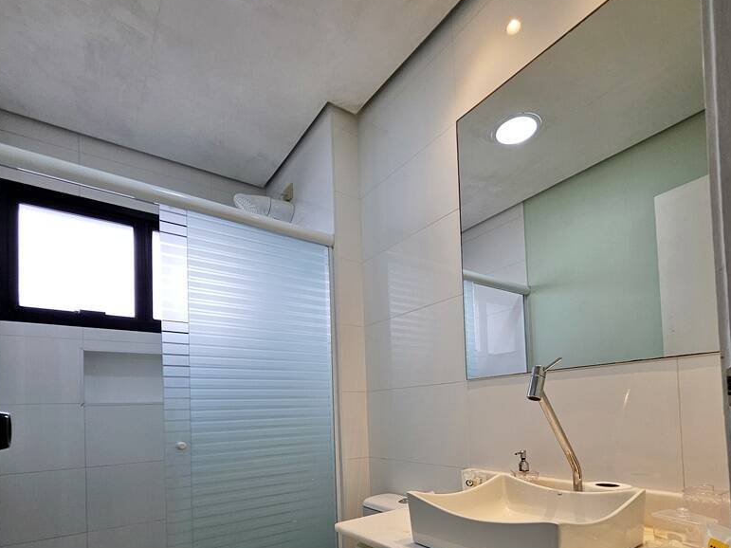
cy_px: 401
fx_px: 380
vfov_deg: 67.7
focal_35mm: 18
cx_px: 373
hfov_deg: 87.8
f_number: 2.2
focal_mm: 1.7
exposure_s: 1/60
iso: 32
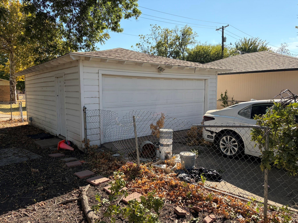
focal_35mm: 26
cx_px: 149
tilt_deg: -5.1
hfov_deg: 67.3
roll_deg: -0.6
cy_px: 112
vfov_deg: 53.1
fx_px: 224
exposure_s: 1/2075
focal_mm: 5.96
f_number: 1.6
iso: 64
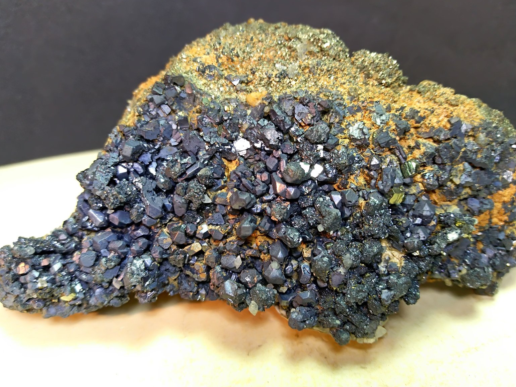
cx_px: 252
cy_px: 192
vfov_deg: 51.4
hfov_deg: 65.3
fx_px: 403
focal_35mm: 27
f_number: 2
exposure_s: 1/33.3
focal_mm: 3.54
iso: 111
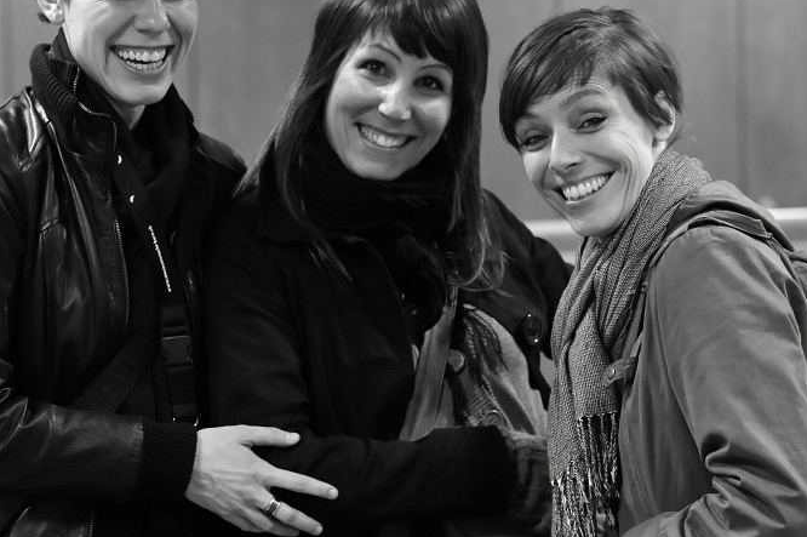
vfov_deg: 7.8
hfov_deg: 11.7
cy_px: 224
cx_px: 409
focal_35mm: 176
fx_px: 3942
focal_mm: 130
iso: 6400
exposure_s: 1/125
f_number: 5.6
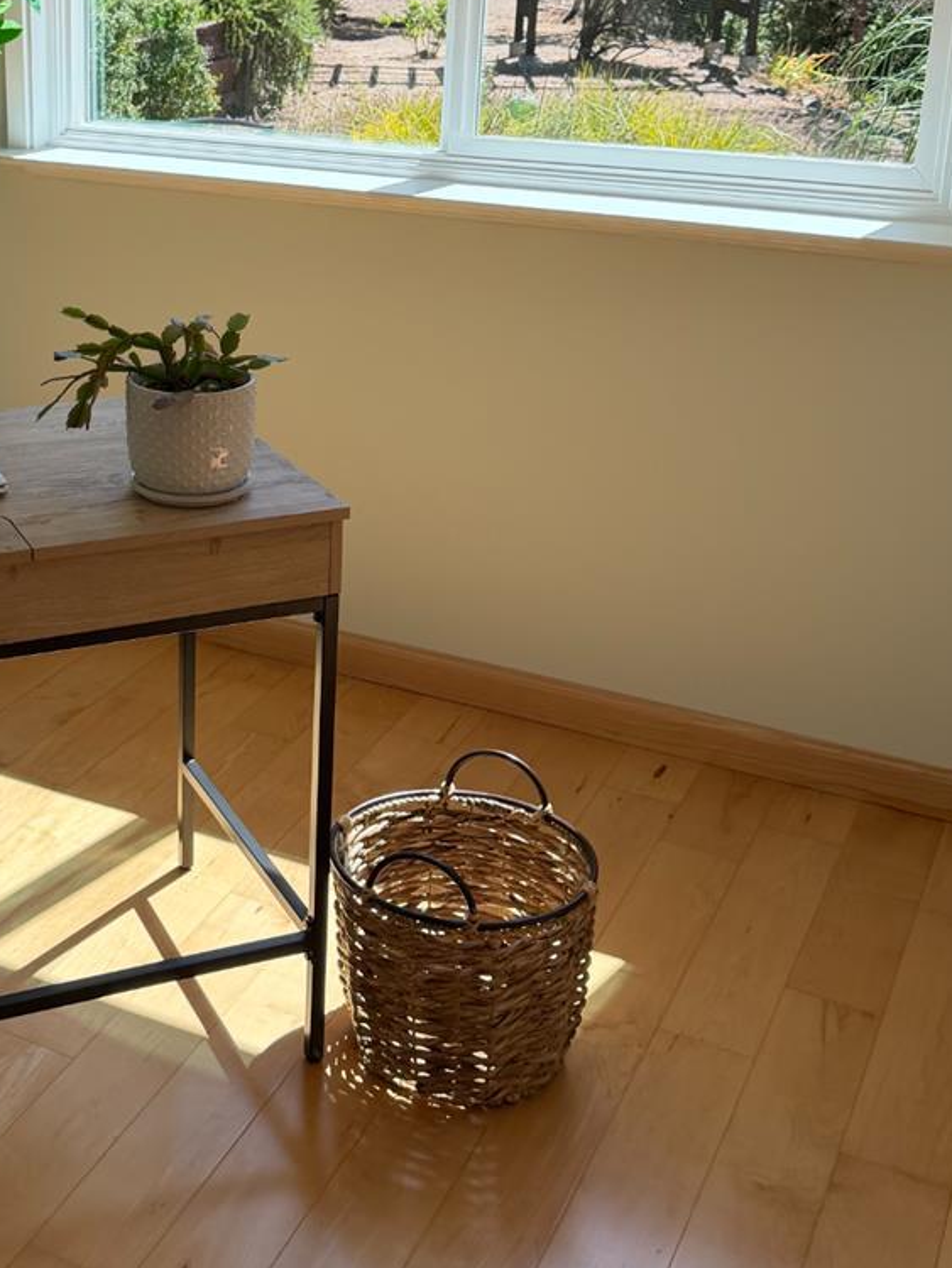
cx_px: 140
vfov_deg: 39.1
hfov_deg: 29.3
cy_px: 402
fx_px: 1759
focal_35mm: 48
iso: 100
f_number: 1.78
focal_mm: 6.76
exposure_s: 1/1106
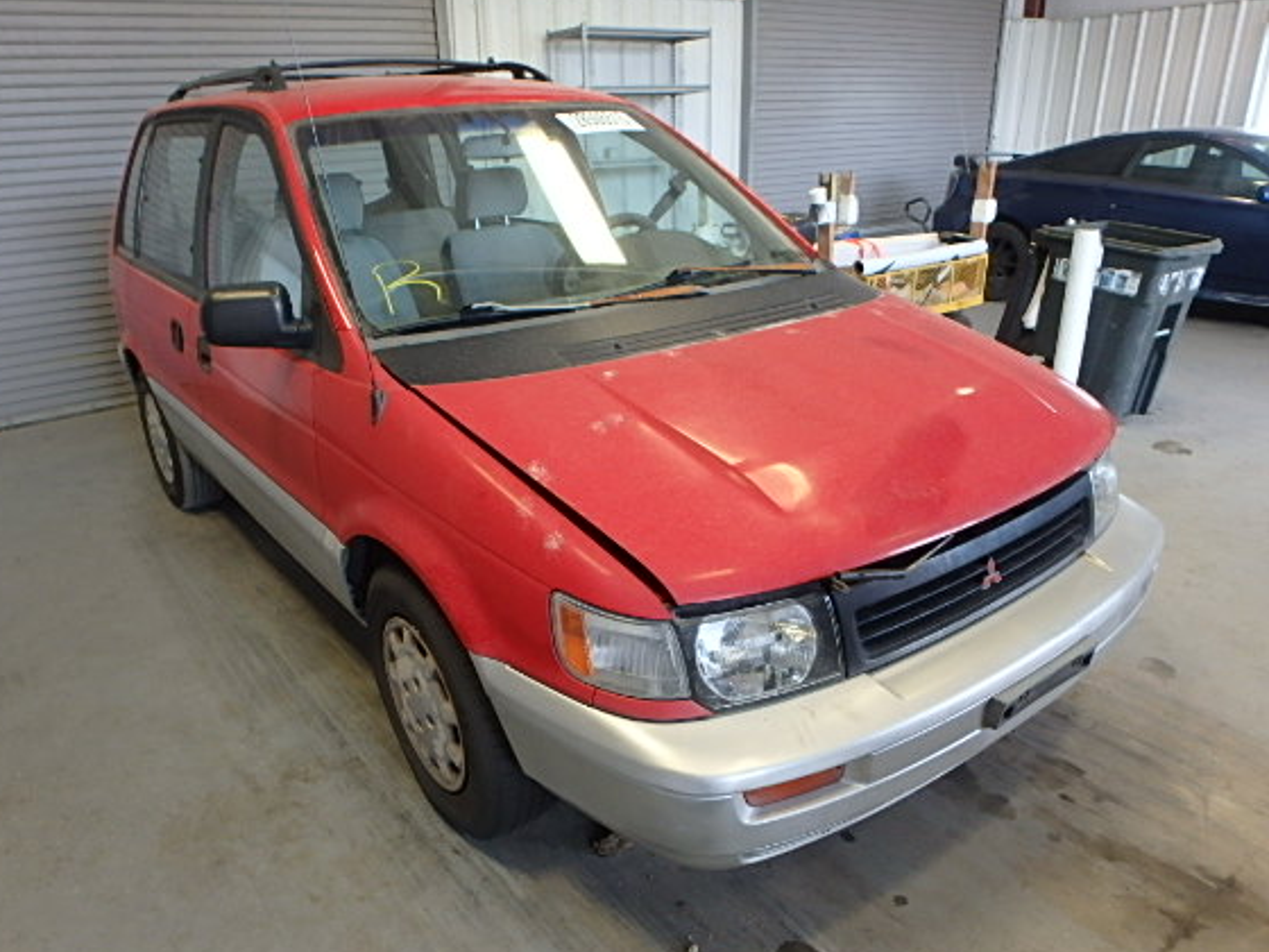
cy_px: 530
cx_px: 582
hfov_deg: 71.5
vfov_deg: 56.7
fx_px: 880
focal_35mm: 24
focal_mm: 3.7
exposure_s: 1/50
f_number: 3.5
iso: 200
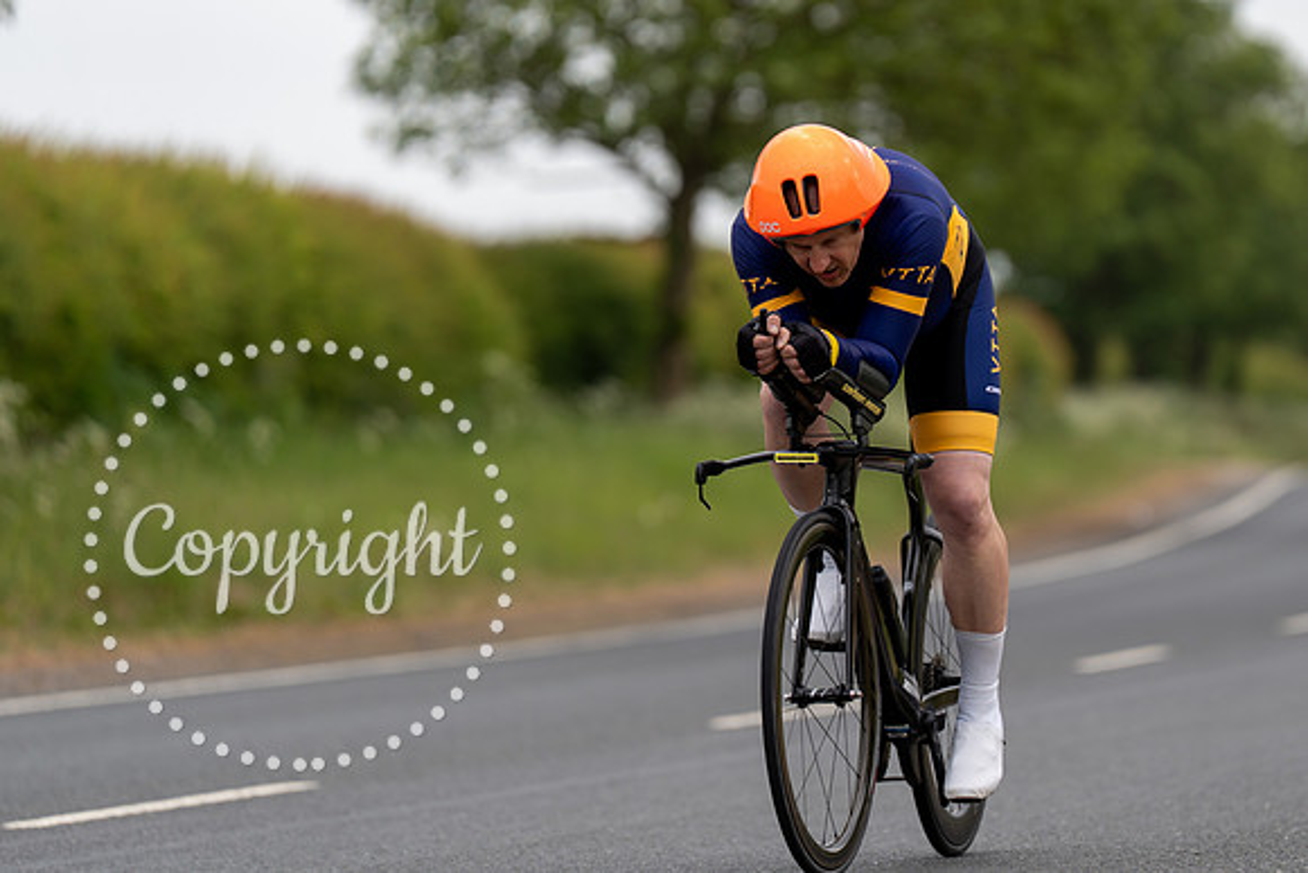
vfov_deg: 5.5
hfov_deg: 8.2
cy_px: 326
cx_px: 820
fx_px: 9115
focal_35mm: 251
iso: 160
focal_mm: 200
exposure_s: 1/1250
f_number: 3.2
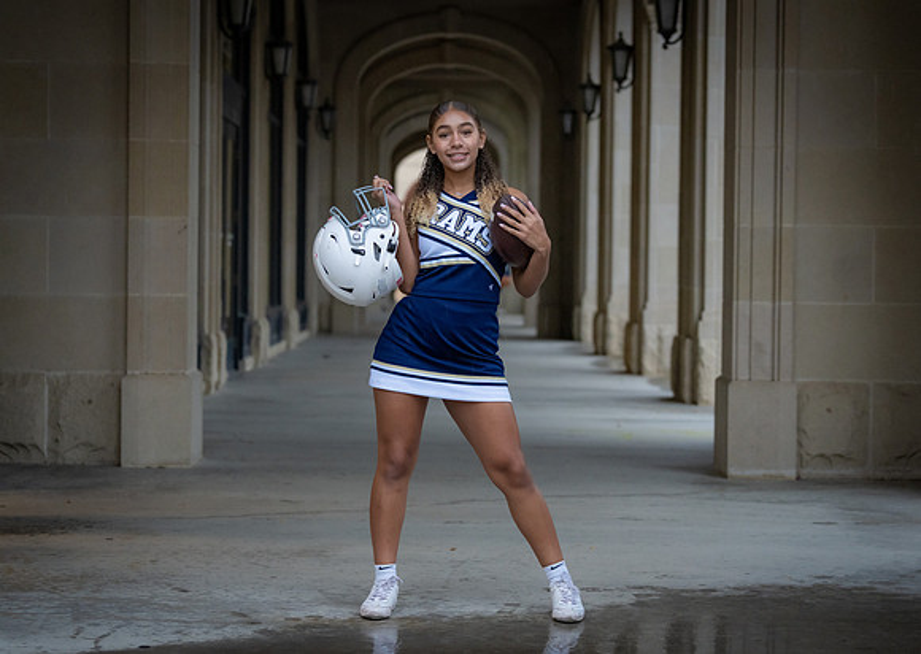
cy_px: 311
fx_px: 2029
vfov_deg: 18.3
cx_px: 465
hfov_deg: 25.6
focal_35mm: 78
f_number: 2.8
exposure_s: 1/250
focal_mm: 70
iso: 2500
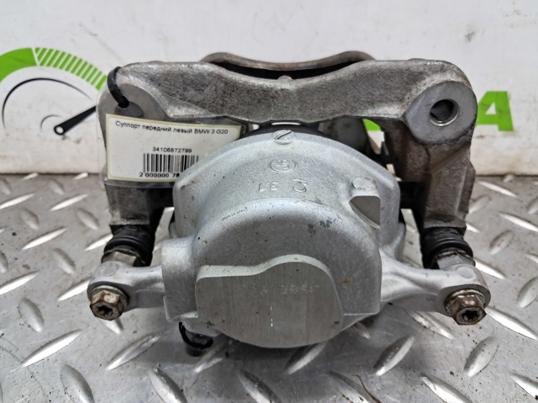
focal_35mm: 27
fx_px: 419
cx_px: 269
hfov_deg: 65.4
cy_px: 202
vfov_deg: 51.3
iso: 200
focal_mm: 4
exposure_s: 1/50
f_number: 1.8
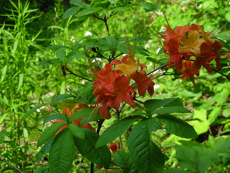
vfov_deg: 14.1
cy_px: 86
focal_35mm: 105
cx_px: 115
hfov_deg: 18.7
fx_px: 698
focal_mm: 17.1
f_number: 4.7
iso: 50
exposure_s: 1/148
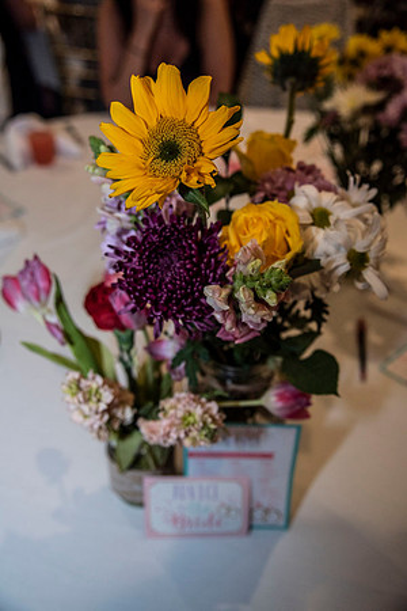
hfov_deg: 35.1
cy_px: 306
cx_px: 204
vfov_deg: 50.7
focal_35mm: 38
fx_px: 644
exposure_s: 1/200
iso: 640
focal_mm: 38
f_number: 4
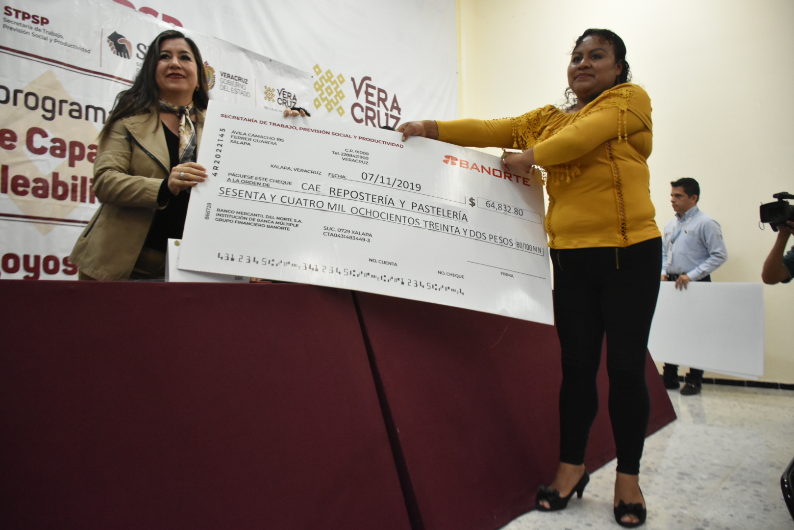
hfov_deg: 67.4
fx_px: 595
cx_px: 397
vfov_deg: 47.9
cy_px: 265
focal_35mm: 27
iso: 2500
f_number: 3.5
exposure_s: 1/125
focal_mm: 18
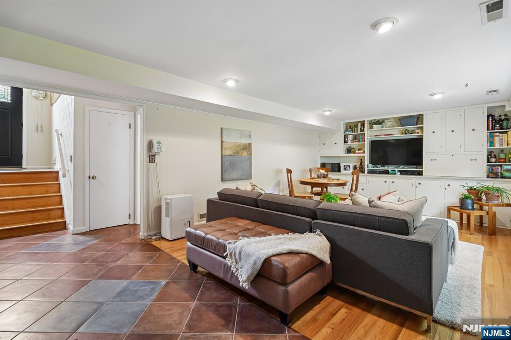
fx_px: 227
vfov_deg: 73.7
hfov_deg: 96.8
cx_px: 256
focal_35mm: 16
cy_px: 170
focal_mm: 16
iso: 400
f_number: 8
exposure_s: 1/2.5
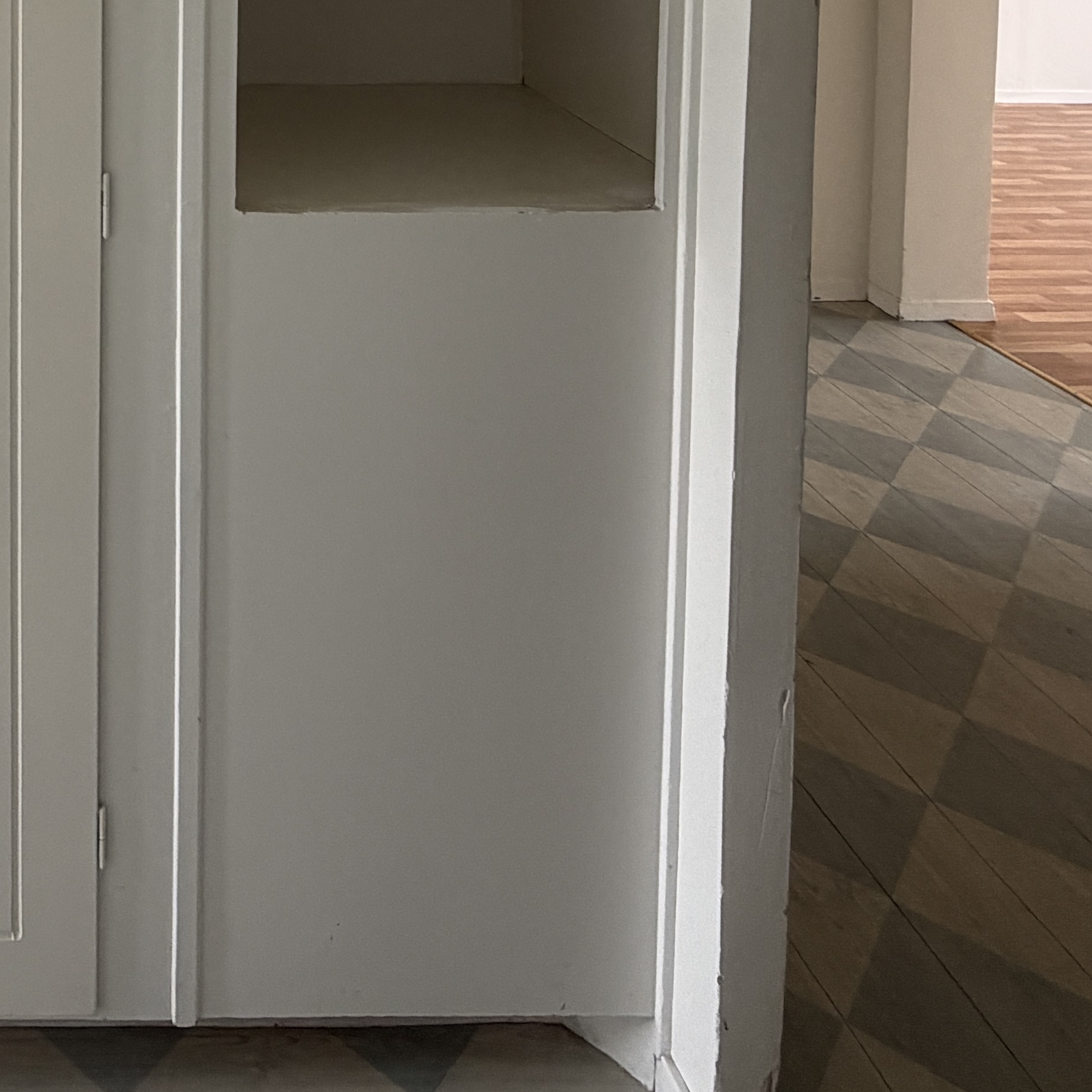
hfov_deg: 39.3
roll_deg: +0.1
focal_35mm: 38
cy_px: -155
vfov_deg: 36.1
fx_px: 1356
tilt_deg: -3.3
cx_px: 27
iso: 160
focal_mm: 2.22
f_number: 2.2
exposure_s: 1/121
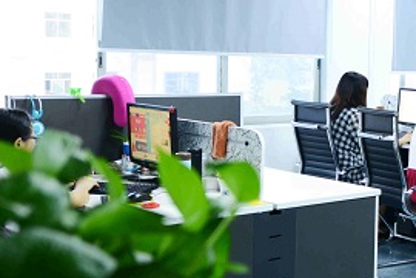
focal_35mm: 71
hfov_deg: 25.7
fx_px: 820
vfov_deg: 19.2
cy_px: 117
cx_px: 490
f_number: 2.8
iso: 640
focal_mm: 24
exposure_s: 1/30
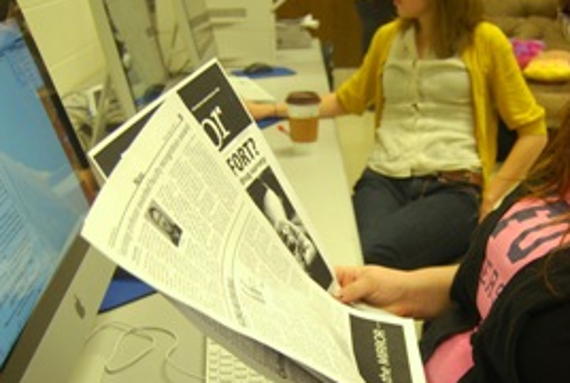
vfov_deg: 29.9
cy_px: 245
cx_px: 384
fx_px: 714
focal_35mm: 45
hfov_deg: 42.9
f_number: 3.5
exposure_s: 1/30
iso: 250
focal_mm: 18
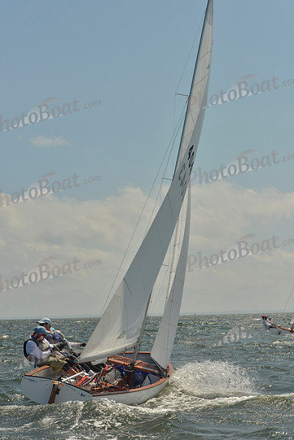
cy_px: 220
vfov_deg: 27.0
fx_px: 918
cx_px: 144
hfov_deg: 18.2
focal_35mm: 75
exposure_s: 1/1600
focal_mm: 70
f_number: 8
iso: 200
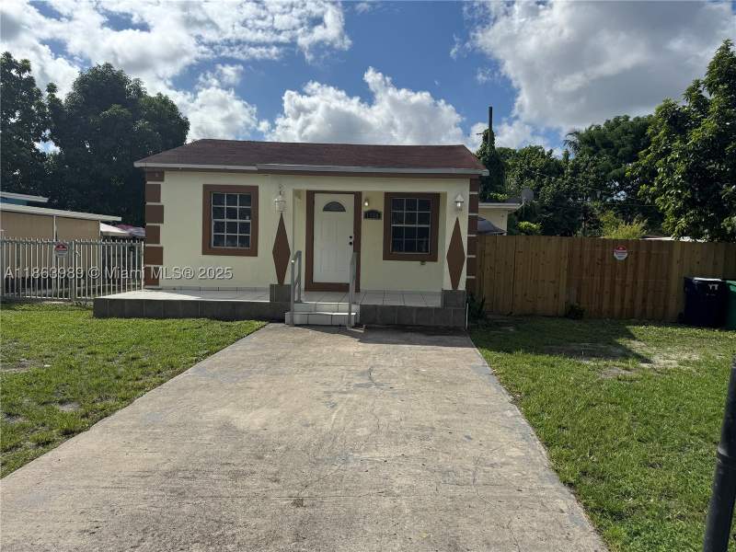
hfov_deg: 71.6
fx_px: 510
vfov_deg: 56.8
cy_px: 276
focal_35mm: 24
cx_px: 368
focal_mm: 6.76
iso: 80
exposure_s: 1/9009
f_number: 1.78
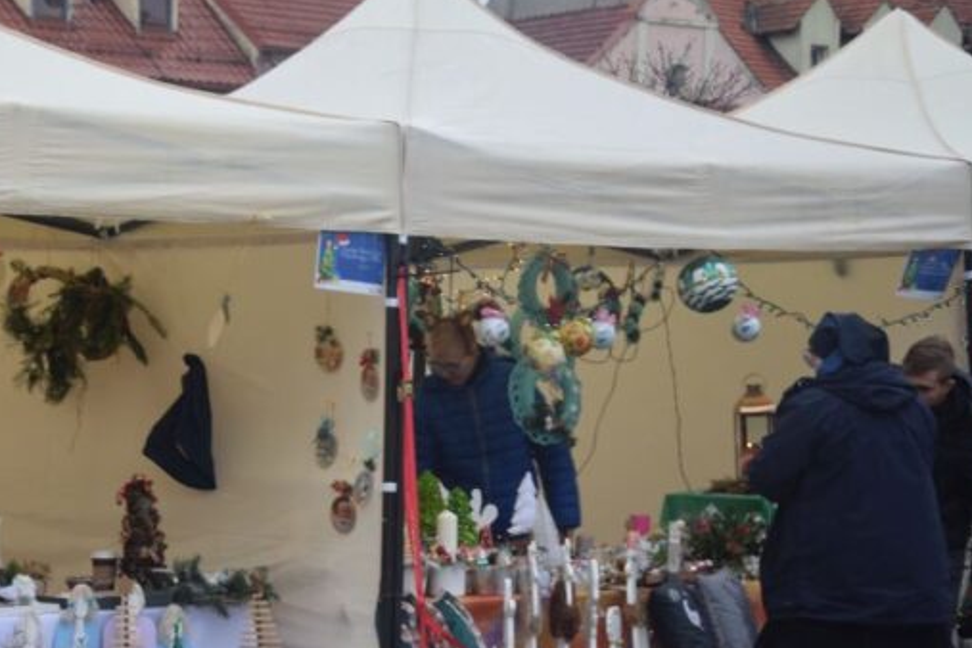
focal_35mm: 109
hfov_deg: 18.6
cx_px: 259
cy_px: 357
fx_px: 2943
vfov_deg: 12.6
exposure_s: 1/125
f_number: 5.6
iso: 400
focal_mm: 48
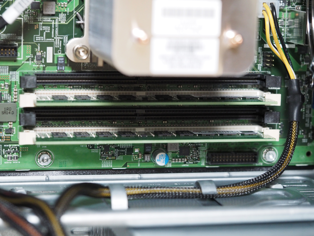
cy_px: 118
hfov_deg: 16.4
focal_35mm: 120
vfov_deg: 12.3
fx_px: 1089
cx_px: 157
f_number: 2.8
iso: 1600
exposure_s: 1/30
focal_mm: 60
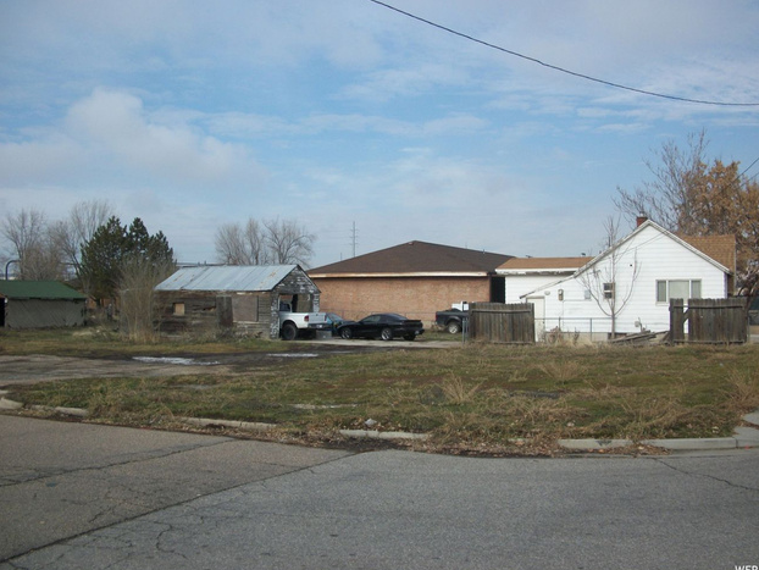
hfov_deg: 51.3
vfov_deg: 39.7
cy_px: 282
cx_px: 389
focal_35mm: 36
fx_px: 790
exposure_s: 1/160
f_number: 8.8
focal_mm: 6.3
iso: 80
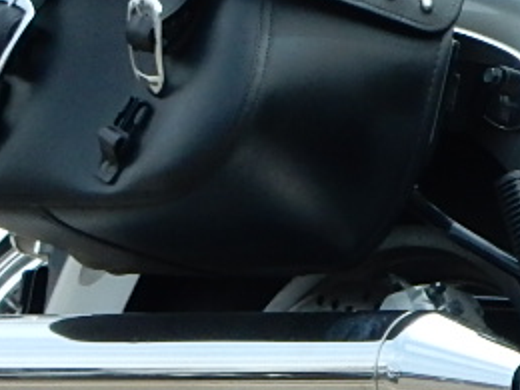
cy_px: 70
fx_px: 6565
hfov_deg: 4.4
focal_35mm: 437
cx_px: 1394
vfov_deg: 3.4
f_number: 4.8
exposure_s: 1/400
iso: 125
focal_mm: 12.6
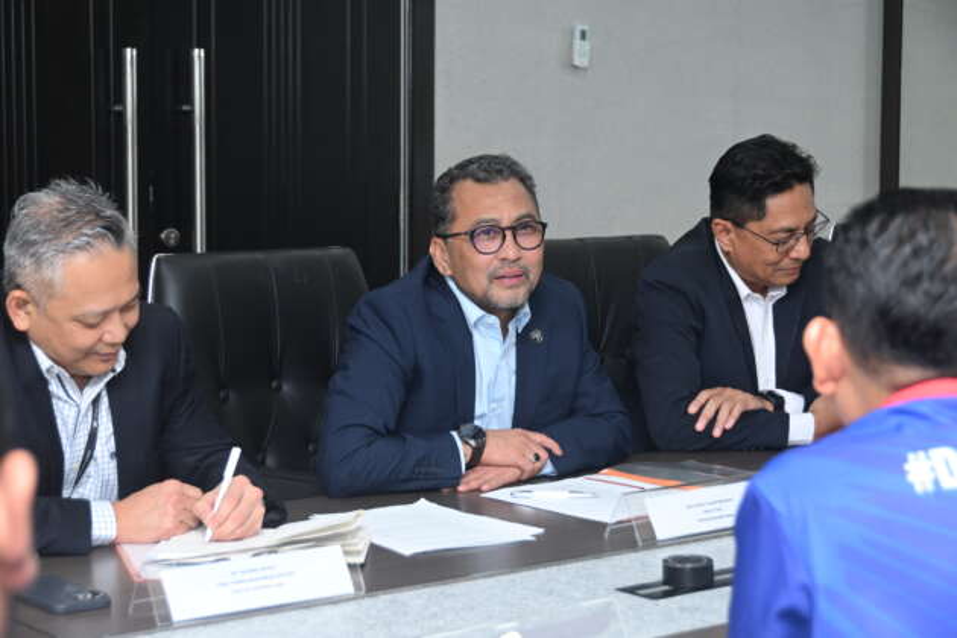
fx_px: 1994
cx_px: 478
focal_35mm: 75
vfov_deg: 18.2
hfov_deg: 27.0
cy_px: 319
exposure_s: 1/125
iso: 640
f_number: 5.6
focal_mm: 50
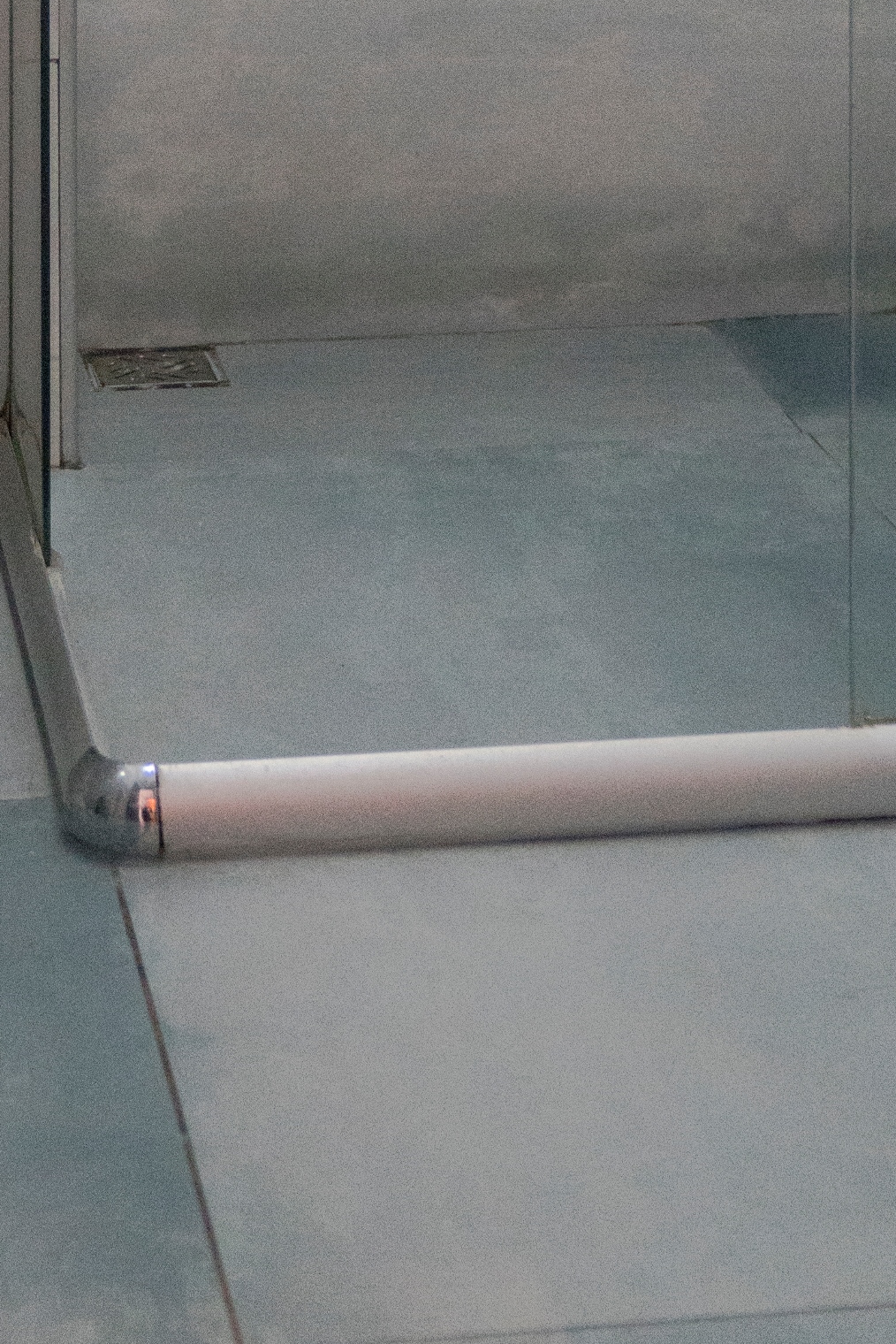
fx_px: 3806
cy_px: -696
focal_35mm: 102
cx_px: 222
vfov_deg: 17.8
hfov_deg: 13.4
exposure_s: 1/160
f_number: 2.8
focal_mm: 31
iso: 4000
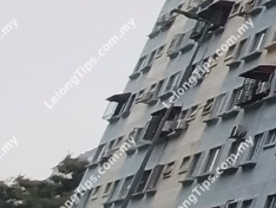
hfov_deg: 11.3
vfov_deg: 12.4
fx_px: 798
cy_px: -250
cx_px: 833
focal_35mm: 100
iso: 50
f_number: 2.2
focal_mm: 1.67
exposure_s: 1/1105
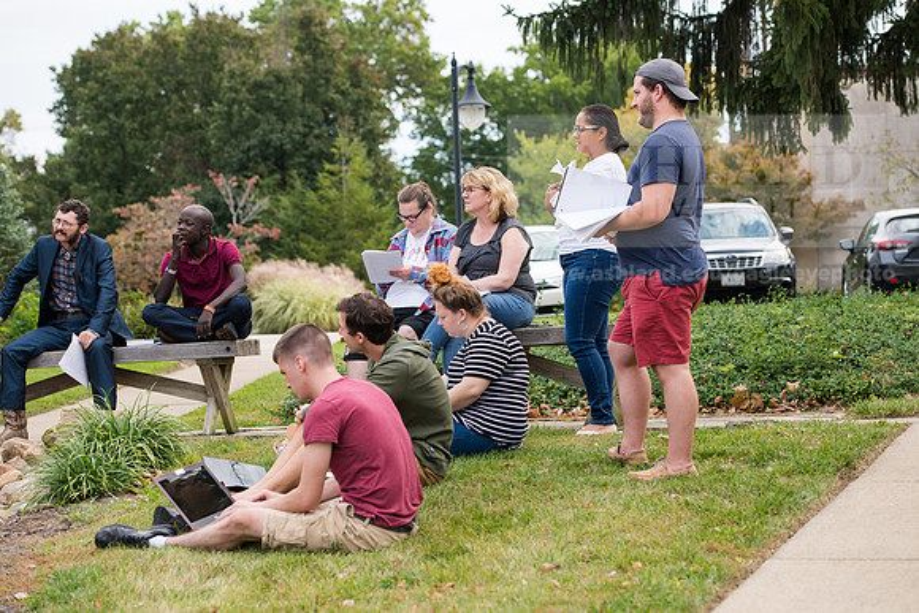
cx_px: 460
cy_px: 306
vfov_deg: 15.9
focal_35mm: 86
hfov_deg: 23.6
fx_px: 2196
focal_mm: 86
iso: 200
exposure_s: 1/400
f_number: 4.5
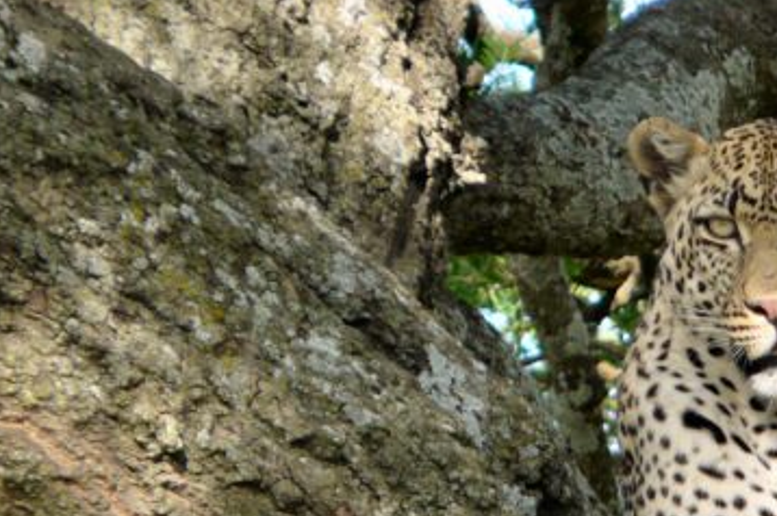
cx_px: 779
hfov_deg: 1.8
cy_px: 499
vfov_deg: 1.2
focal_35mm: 1126
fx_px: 24280
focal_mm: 82.8
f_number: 4.2
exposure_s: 1/160
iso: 100
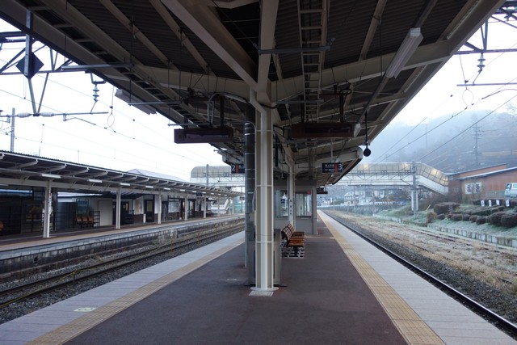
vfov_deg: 46.4
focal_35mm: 28
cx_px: 258
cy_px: 172
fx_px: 402
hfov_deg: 65.5
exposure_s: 1/125
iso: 320
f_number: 1.8
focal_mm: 10.4
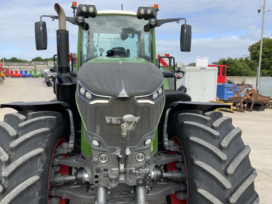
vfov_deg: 48.2
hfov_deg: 61.7
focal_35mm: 29
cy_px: 102
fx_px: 228
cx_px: 136
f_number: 1.8
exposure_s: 1/1121
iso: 16
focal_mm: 3
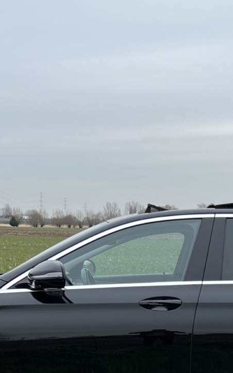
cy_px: 324
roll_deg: -0.7
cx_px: 168
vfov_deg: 26.4
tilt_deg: -7.9
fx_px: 773
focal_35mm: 76
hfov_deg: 17.1
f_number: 1.5
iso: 50
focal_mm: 5.7
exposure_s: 1/1124
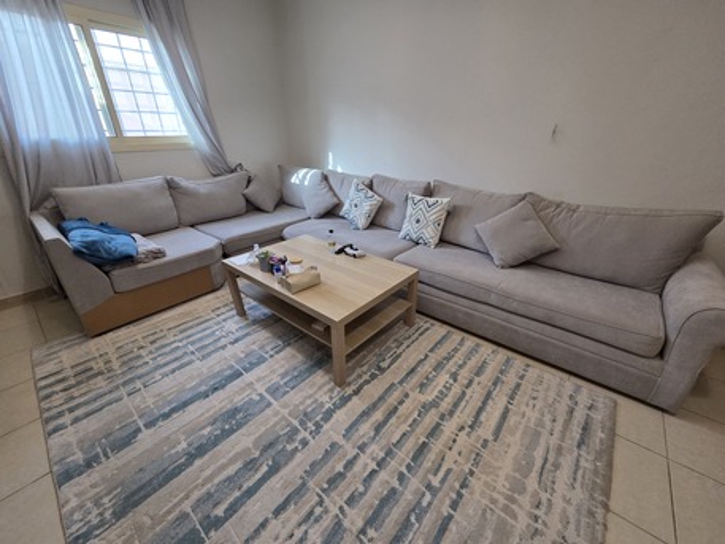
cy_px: 272
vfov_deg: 89.9
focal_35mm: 13
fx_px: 272
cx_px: 362
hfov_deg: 106.2
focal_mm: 2.2
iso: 250
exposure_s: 1/100
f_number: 2.2
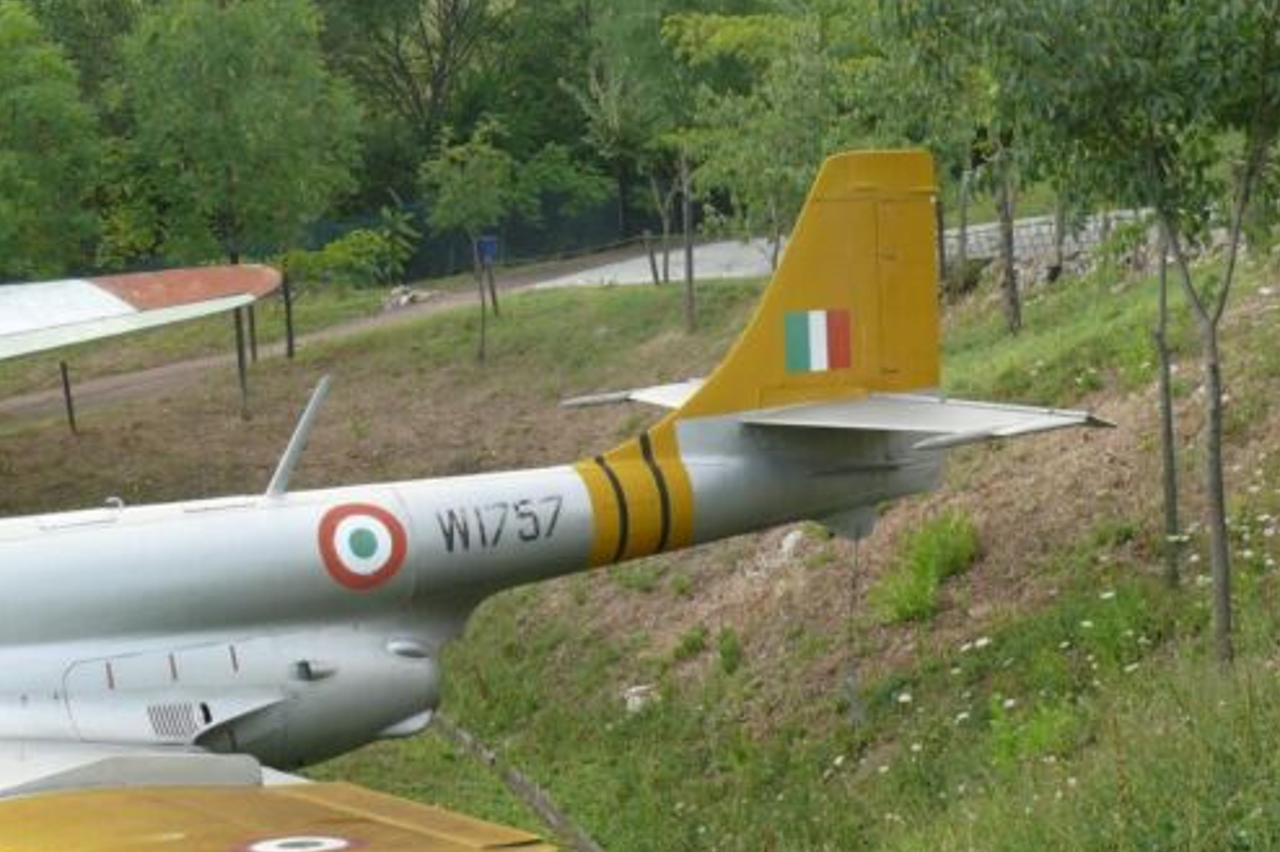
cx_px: 645
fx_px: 2808
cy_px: 398
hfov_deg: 25.7
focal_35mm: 79
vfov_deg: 17.3
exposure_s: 1/250
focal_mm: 11.4
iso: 100
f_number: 4
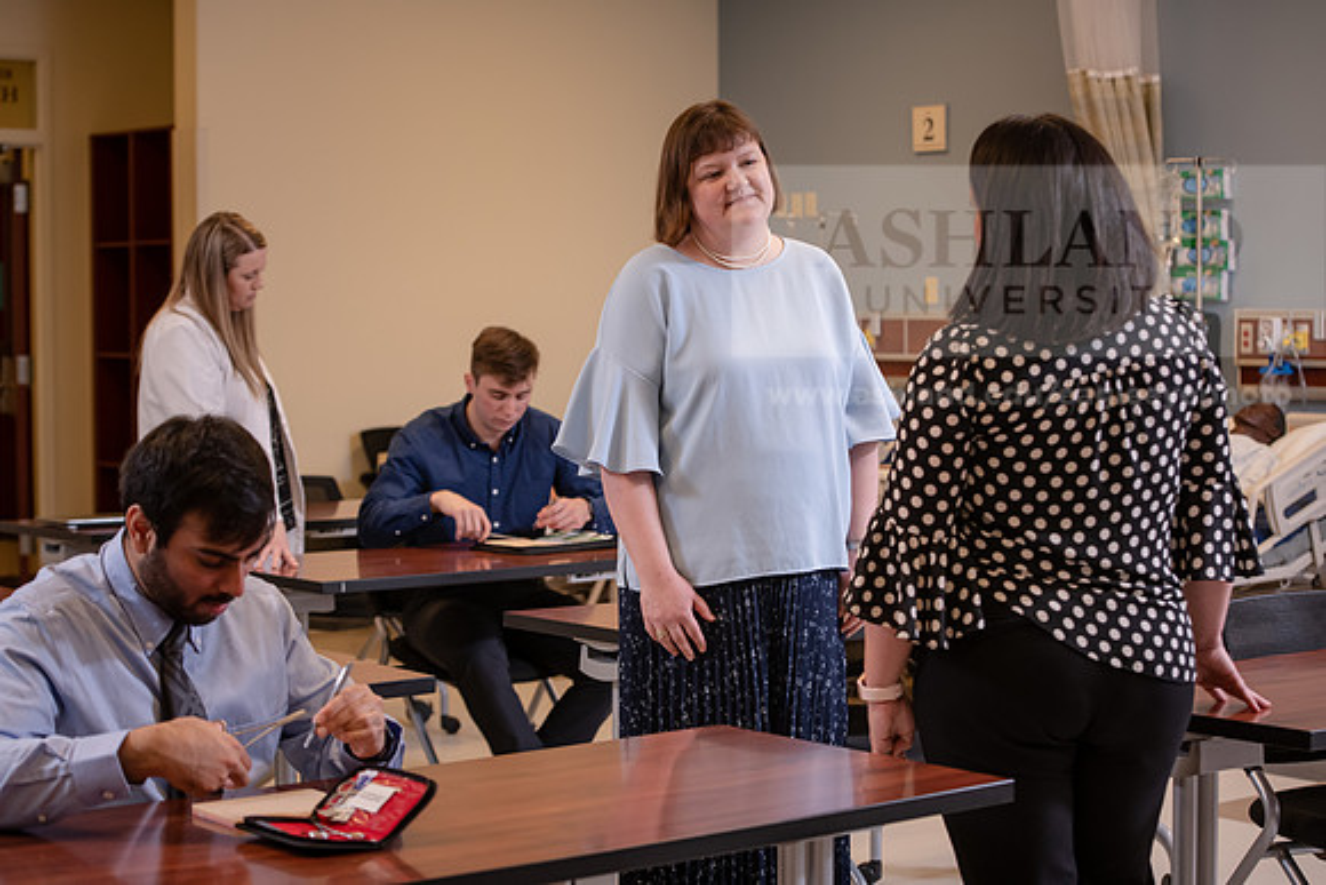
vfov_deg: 19.5
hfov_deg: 28.8
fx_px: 2579
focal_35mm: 70
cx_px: 663
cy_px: 442
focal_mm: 70
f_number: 4.5
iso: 1000
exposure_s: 1/160
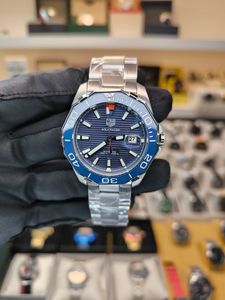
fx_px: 208
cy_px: 150
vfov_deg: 71.6
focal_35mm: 24
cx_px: 112
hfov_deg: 56.8
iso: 64
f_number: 1.9
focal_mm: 6.92
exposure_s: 1/120
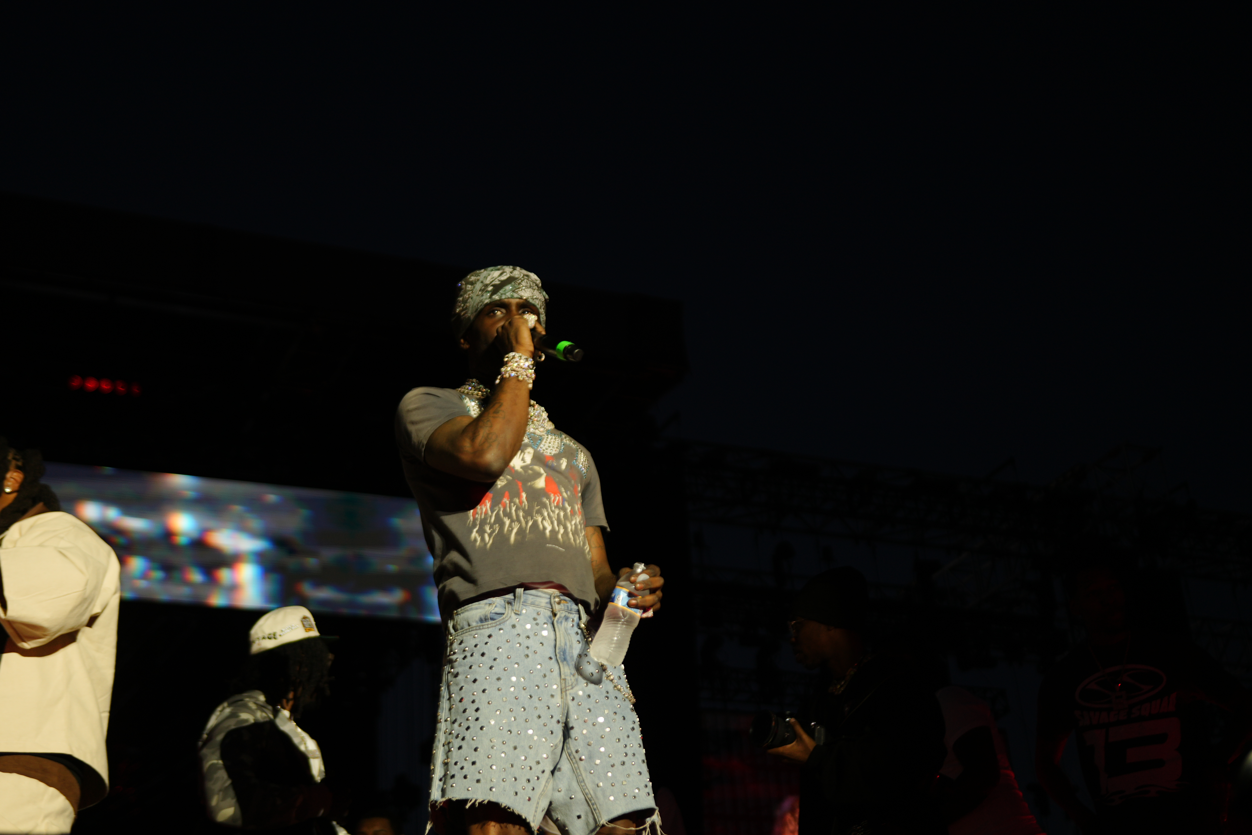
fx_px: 1826
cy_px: 418
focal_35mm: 52
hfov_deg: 37.9
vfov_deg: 25.8
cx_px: 626
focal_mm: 35
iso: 160
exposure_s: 1/400
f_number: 1.8
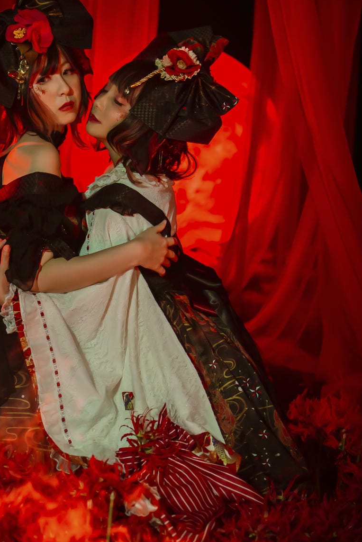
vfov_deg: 36.2
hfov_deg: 24.5
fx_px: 829
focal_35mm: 55
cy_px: 241
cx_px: 107
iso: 400
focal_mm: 35
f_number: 2.2
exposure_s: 1/200
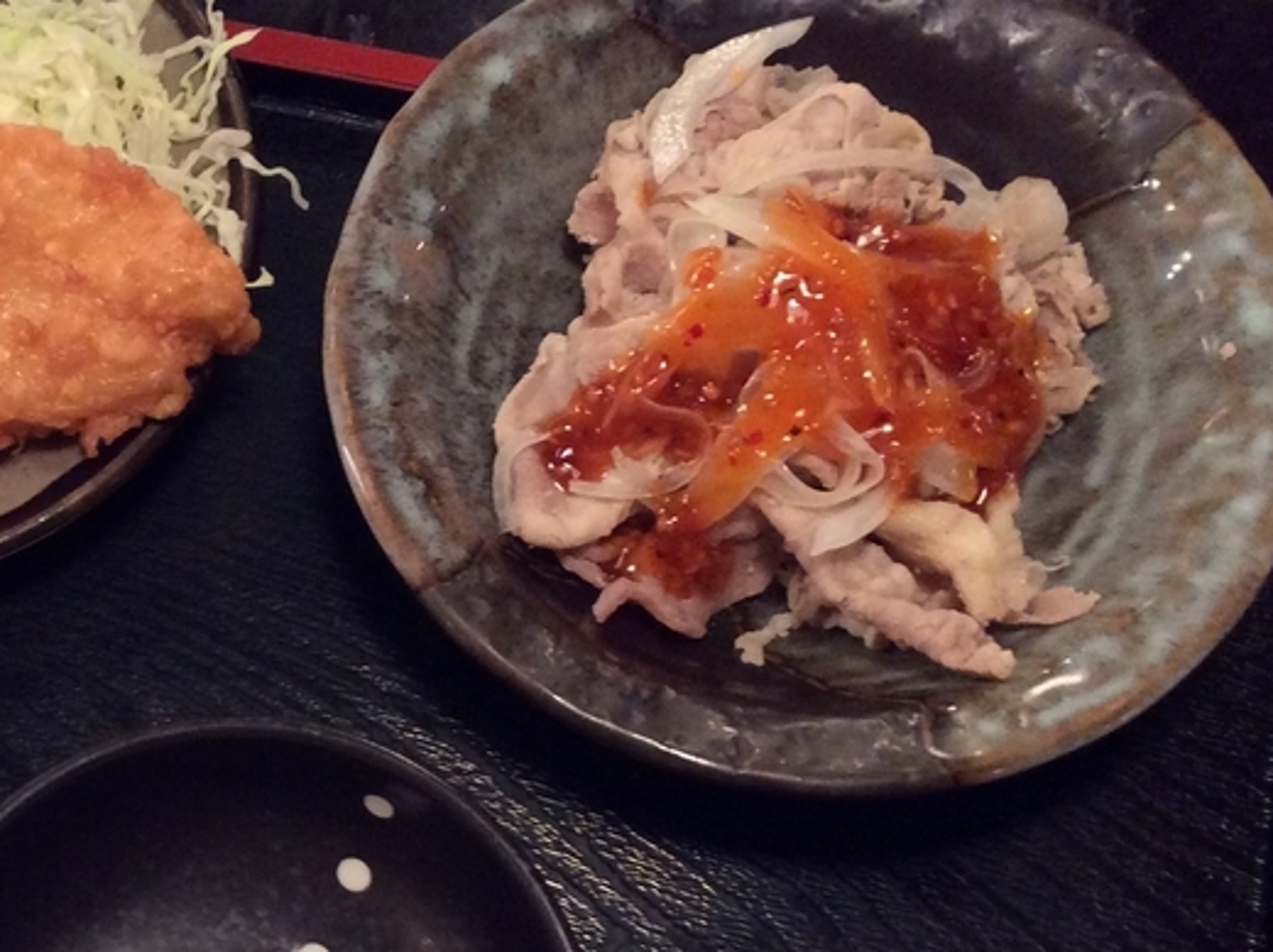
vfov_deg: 23.1
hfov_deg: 29.6
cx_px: 147
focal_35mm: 63
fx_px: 2315
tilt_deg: -68.9
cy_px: 691
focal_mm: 3.3
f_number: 2.4
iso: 200
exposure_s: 1/24
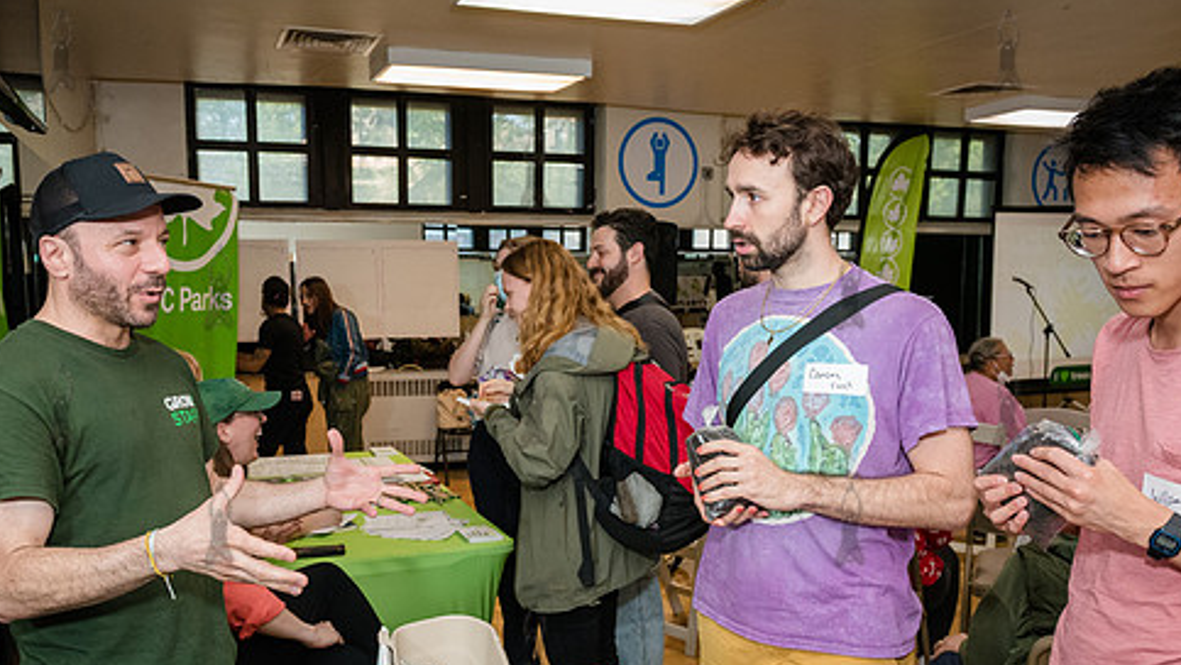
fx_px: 1034
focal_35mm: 33
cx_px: 533
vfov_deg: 35.5
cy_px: 405
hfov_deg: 59.4
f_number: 4.5
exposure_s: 1/250
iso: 4000
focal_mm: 26
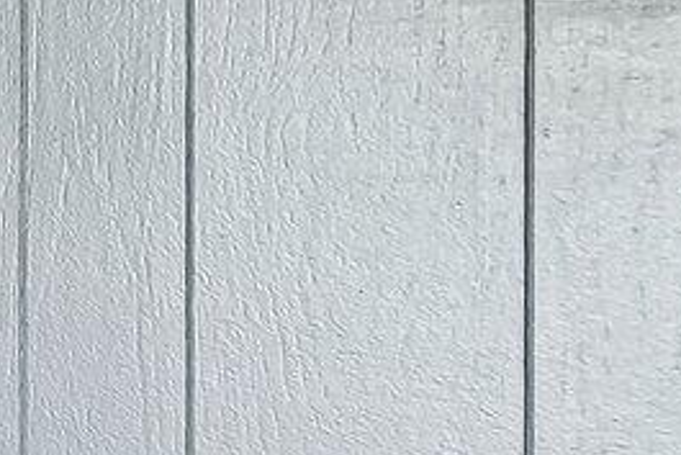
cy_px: 225
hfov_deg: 9.4
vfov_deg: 12.7
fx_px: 2044
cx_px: -1750
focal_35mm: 108
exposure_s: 1/8
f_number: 4.8
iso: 400
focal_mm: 14
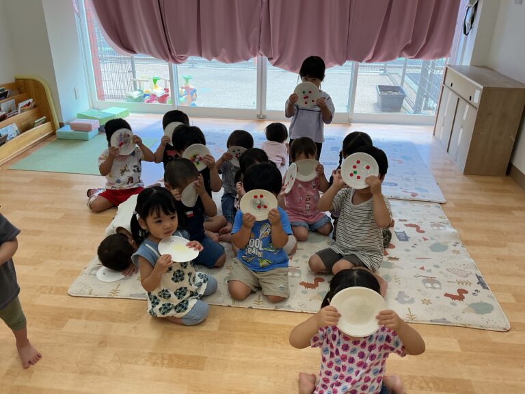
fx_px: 440
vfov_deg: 48.2
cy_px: 197
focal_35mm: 29
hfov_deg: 61.7
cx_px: 262
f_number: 1.8
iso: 32
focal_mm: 3
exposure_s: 1/140
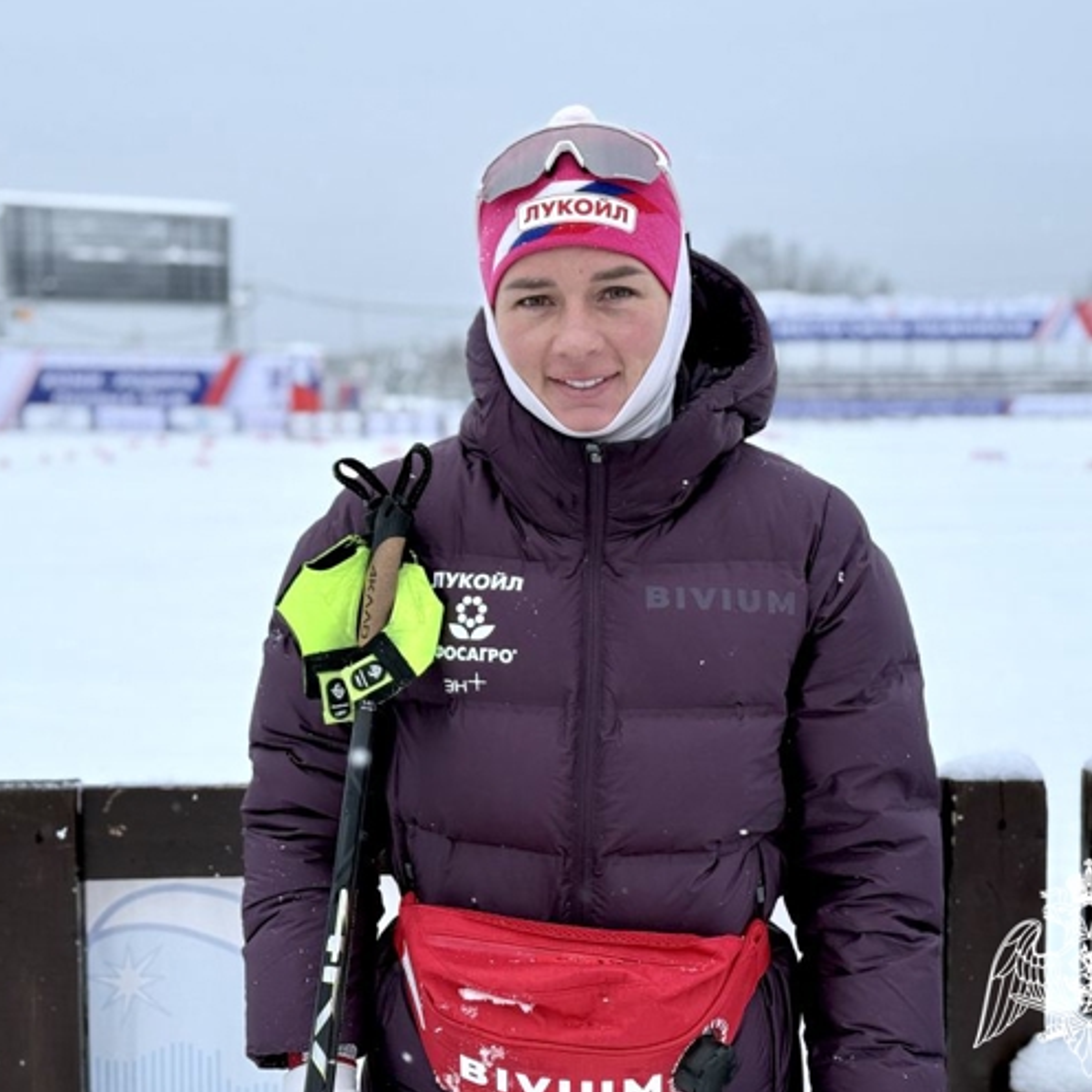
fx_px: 2034
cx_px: 490
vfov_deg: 30.0
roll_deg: +0.1
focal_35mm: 57
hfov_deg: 30.0
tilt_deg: -5.2
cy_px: 546
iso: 64
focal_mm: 6.76
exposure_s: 1/885
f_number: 1.78
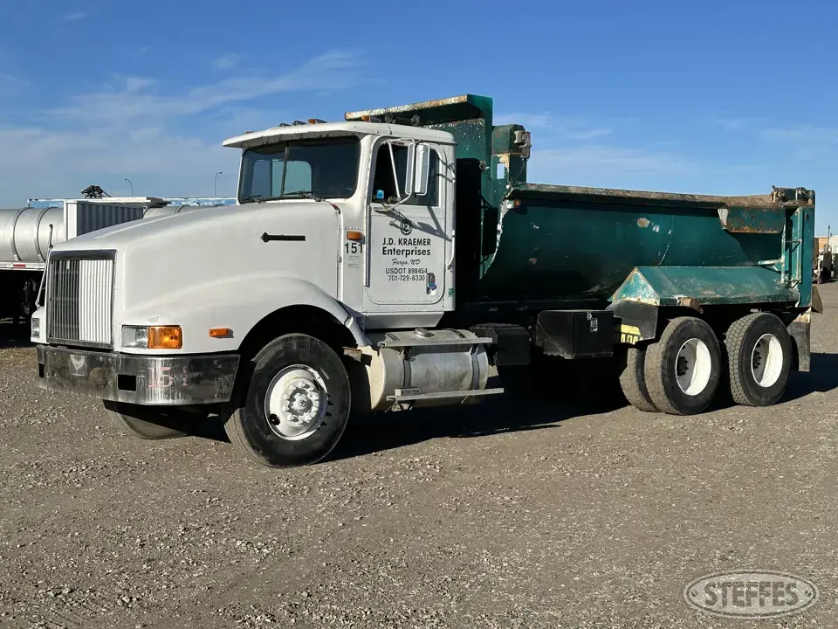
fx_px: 1162
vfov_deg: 30.3
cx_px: 419
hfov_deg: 39.7
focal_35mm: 48
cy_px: 314
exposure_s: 1/6211
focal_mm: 6.86
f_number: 1.78
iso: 64
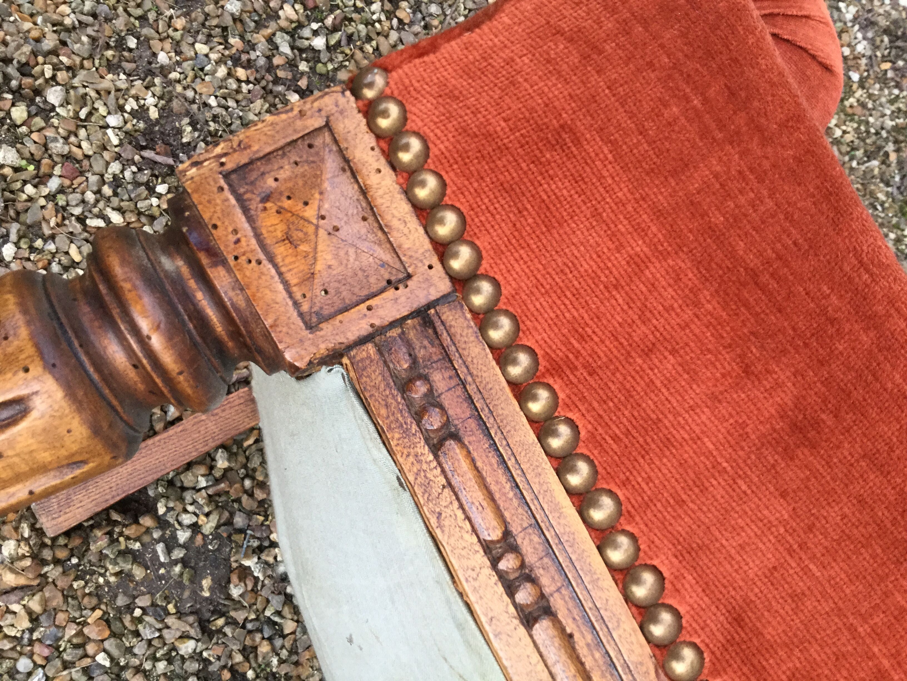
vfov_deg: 45.4
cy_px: 340
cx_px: 454
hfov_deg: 58.4
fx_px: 812
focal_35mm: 31
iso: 50
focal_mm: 3.3
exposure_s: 1/33
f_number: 2.4
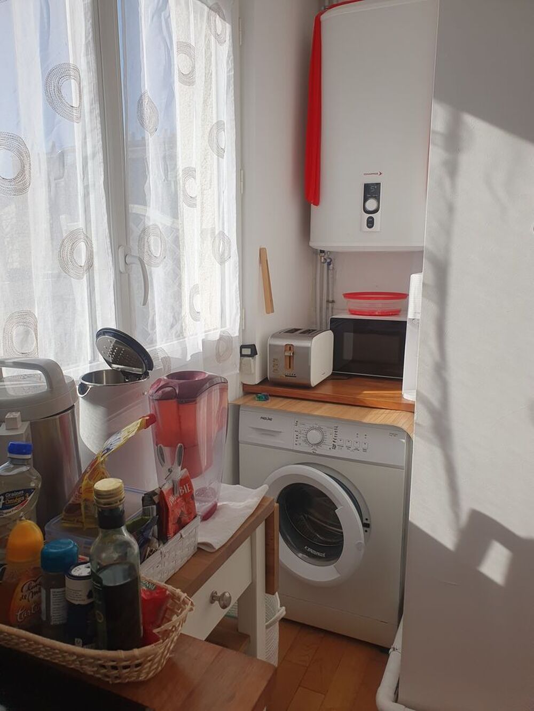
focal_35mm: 26
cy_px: 356
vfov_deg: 67.3
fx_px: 535
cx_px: 267
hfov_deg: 53.1
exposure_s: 1/1364
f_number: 2.4
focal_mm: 4.32
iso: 50
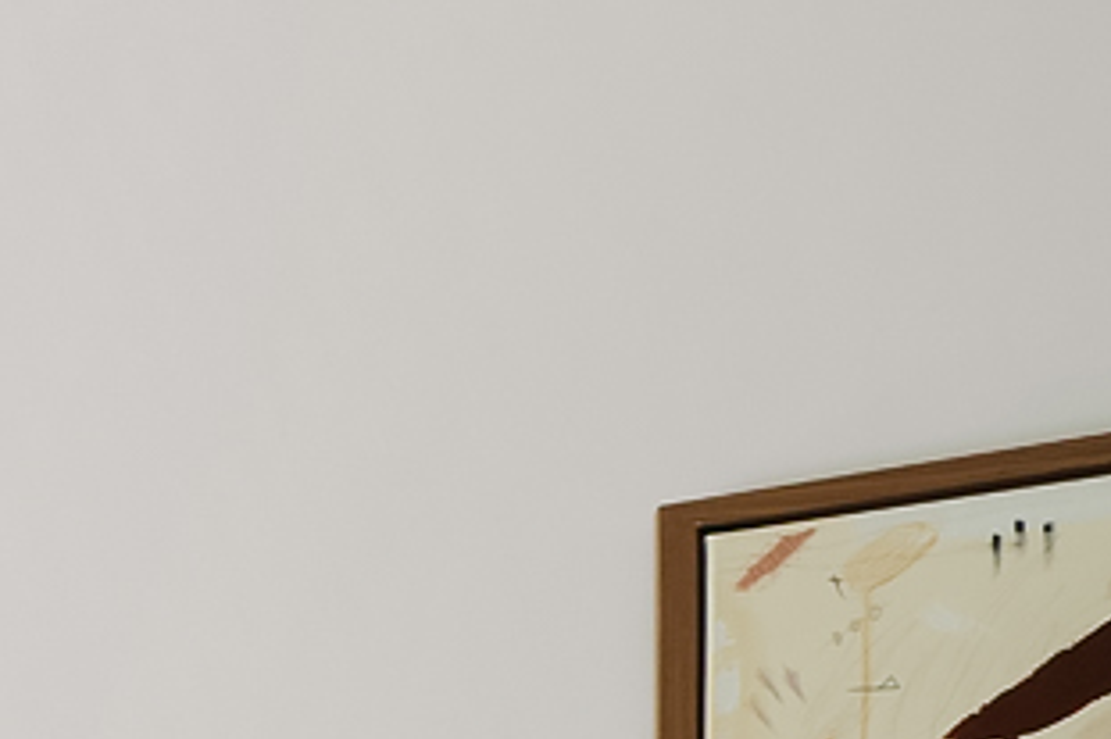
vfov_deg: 14.7
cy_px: 1324
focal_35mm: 81
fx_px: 2498
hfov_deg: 12.7
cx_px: -1968
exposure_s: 1/3
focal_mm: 14
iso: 400
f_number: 9
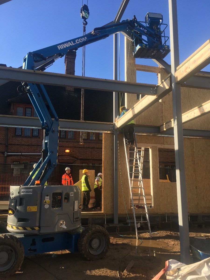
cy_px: 140
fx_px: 235
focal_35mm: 29
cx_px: 105
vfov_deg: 61.7
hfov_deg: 48.2
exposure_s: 1/646
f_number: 2.2
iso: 25
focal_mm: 4.15
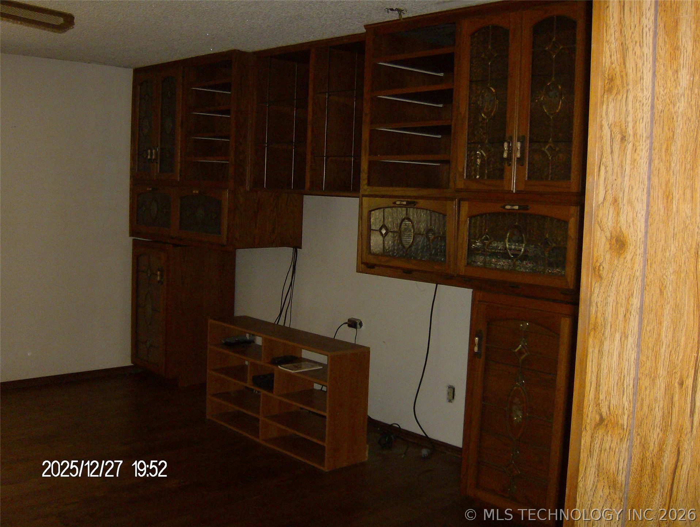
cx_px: 350
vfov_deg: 39.7
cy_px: 264
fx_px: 729
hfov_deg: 51.3
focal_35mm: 36
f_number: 2.8
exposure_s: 1/60
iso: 200
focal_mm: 6
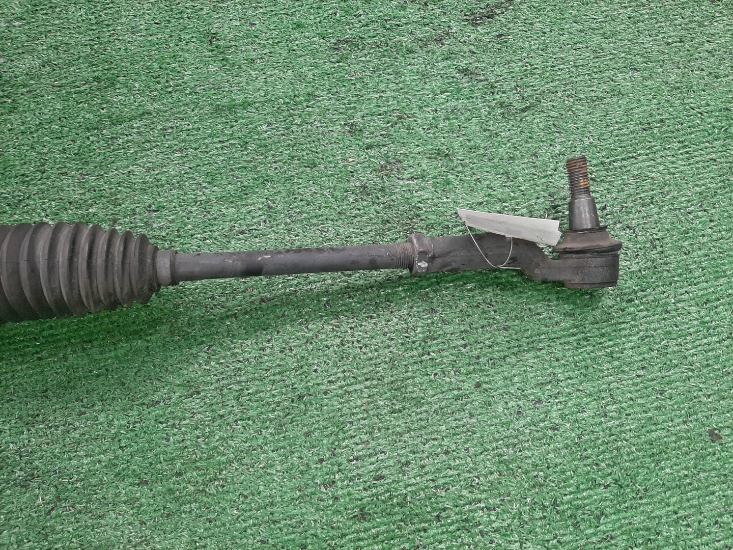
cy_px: 275
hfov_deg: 67.3
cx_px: 366
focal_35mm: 26
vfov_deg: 53.1
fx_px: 551
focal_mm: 3.93
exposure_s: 1/50
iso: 106
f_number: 1.7
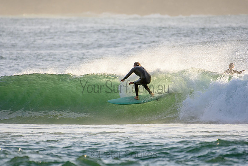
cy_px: 83
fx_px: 5168
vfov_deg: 1.8
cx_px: 124
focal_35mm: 750
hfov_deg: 2.7
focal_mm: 500
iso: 500
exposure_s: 1/2000
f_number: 5.6
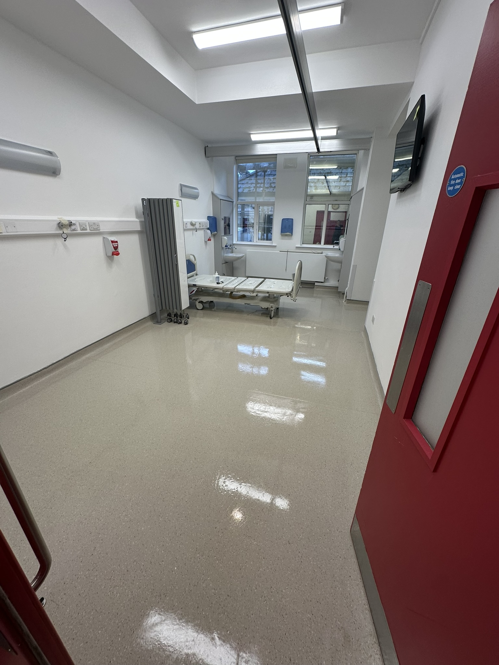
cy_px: 332
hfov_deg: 85.7
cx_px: 250
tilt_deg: -23.7
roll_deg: -3.0
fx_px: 269
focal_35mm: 14
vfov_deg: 102.1
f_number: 2.2
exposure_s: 1/100
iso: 80
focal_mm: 2.22
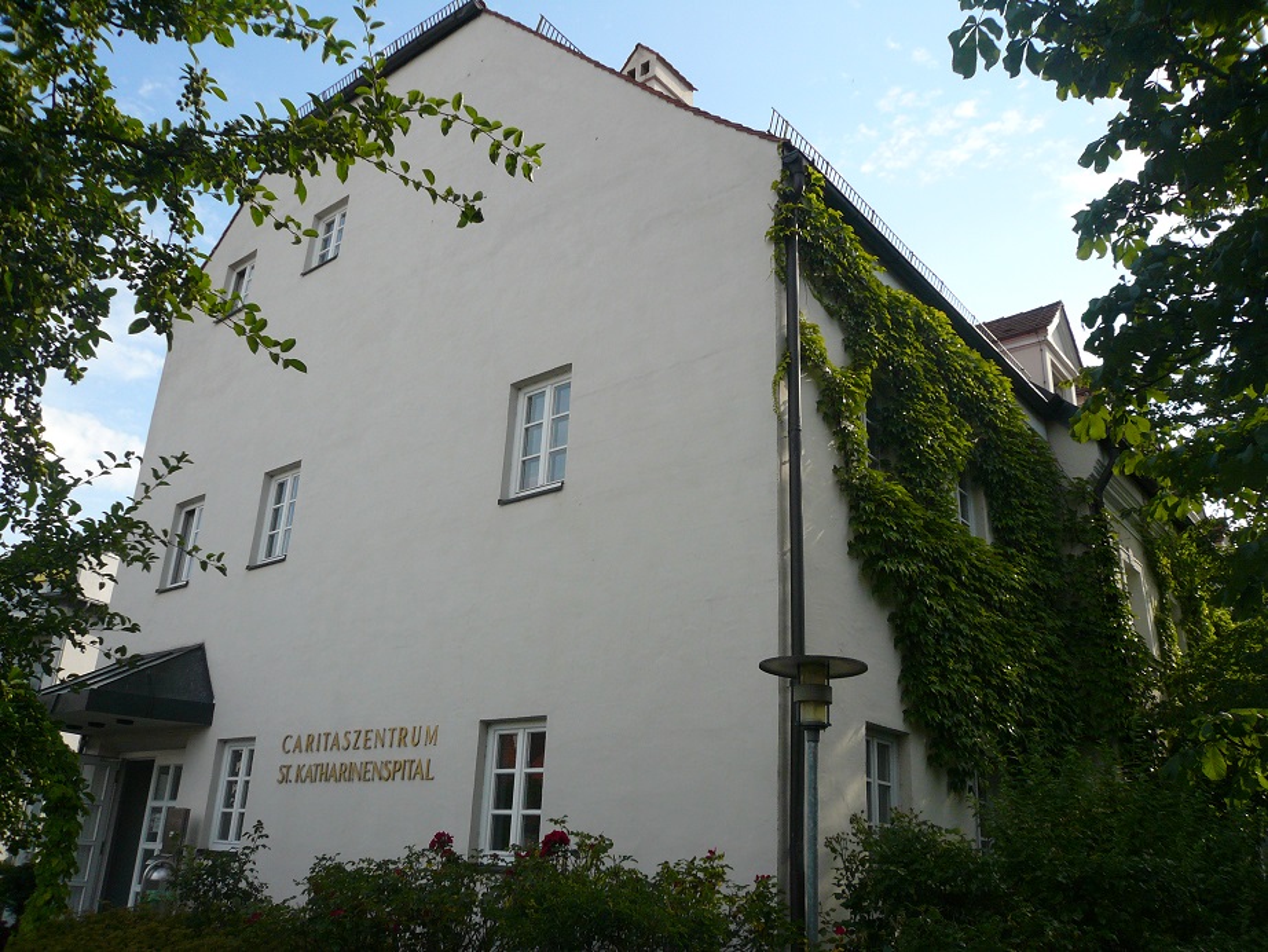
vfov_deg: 48.2
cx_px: 634
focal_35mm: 29
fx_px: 1063
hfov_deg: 61.6
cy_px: 476
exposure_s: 1/800
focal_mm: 4.7
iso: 100
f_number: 2.8
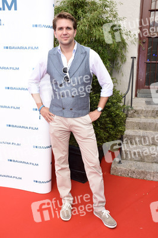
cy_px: 119
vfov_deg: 55.1
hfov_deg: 38.3
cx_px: 79
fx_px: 228
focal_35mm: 34
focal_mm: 23
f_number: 6.3
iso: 500
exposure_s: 1/160
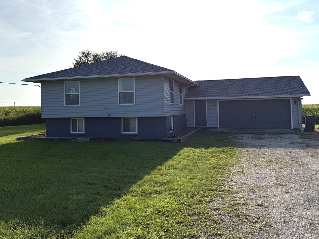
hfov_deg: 58.3
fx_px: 286
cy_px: 102
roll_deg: +2.2
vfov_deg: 45.3
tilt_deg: +4.0
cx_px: 150
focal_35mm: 31
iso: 64
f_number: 1.78
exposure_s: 1/14286
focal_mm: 6.76
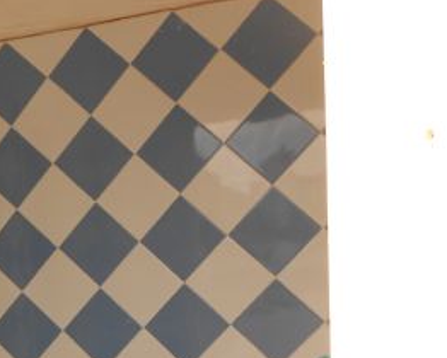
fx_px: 821
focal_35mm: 62
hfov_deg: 28.9
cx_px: 22
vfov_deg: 23.5
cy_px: 367
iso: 80
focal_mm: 4.6
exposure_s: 1/400
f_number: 3.2
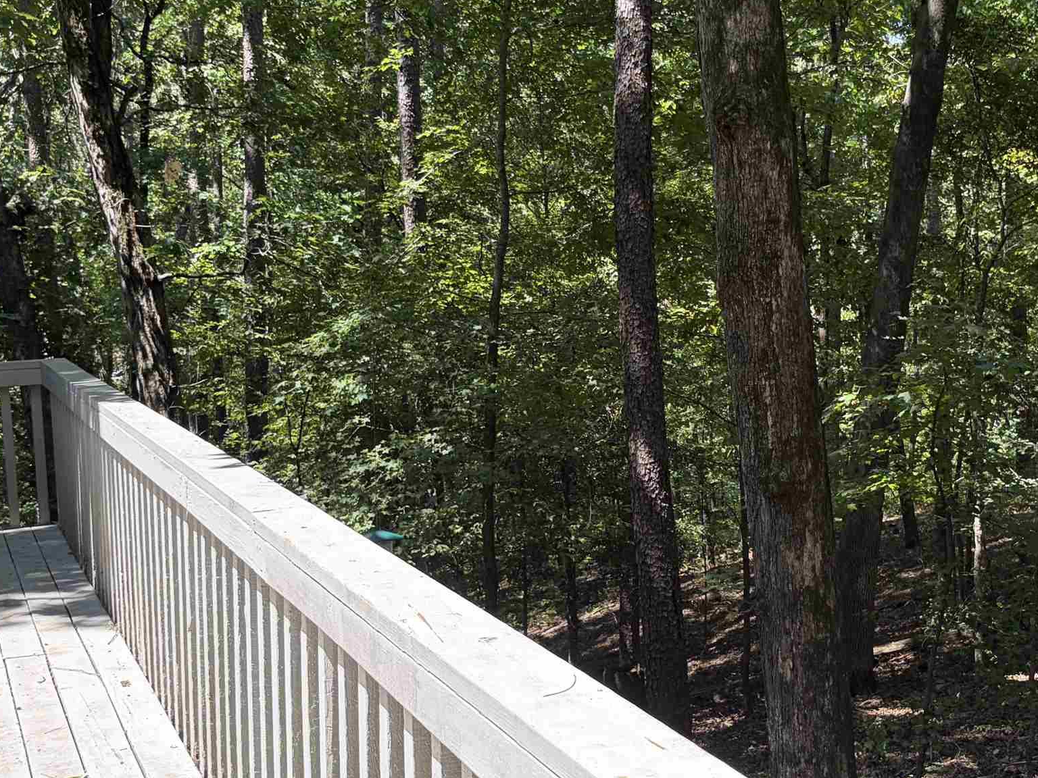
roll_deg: +0.9
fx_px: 1559
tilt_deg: -4.5
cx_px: 651
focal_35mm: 52
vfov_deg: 28.0
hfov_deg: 36.6
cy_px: 373
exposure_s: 1/801
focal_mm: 5.96
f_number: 1.6
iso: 64
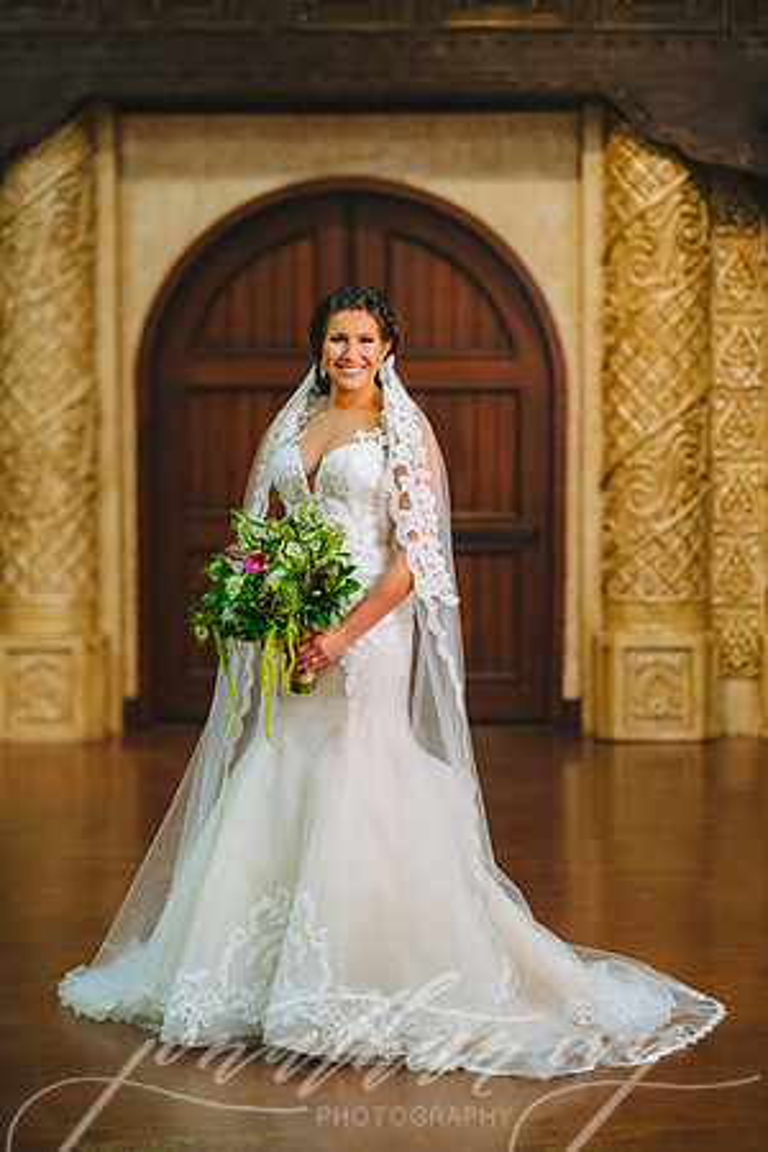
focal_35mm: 85
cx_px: 384
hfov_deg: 16.1
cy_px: 576
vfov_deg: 23.9
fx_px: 2720
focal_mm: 85
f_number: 2
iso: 400
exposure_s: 1/160
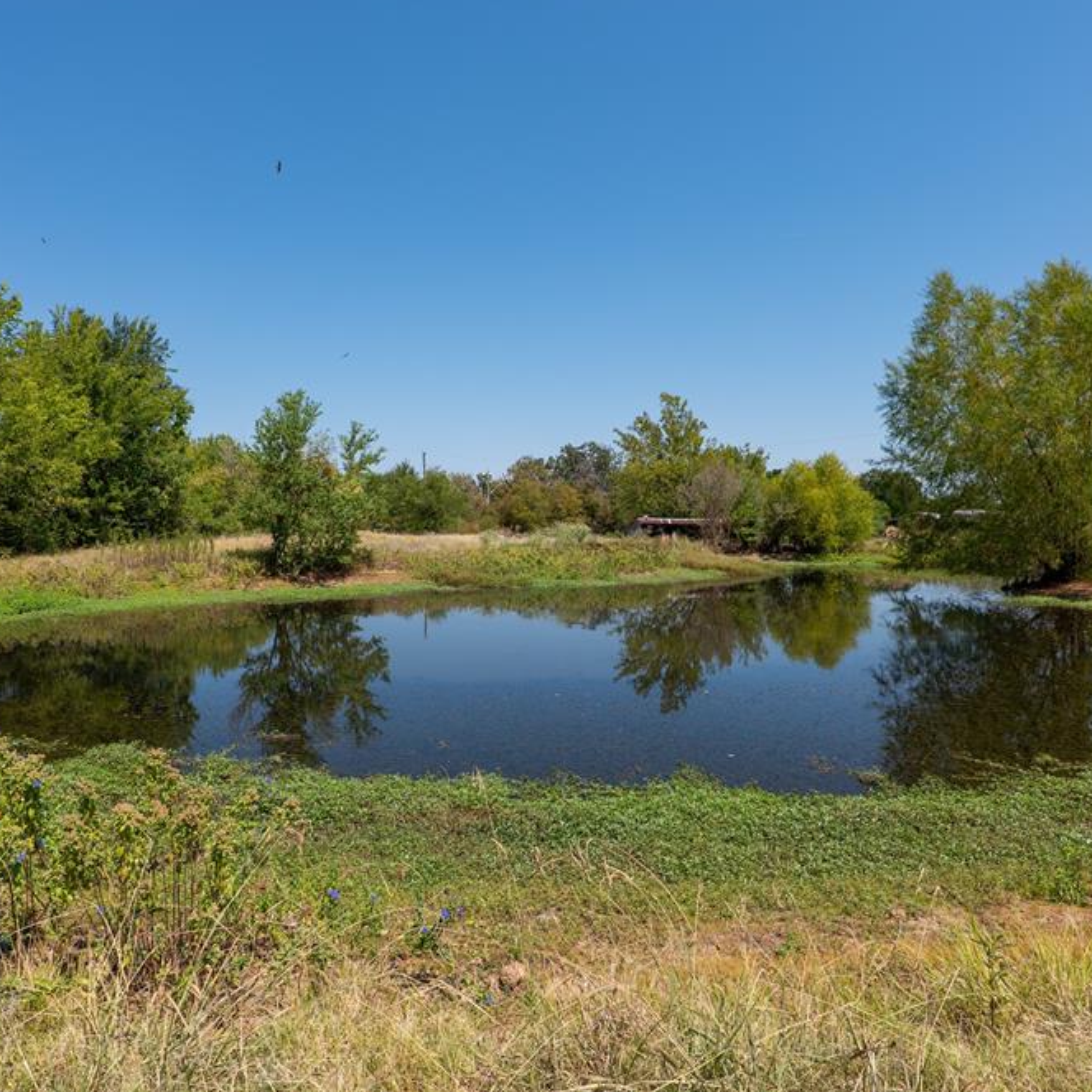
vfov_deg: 72.1
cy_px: 545
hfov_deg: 72.0
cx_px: 502
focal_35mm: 21
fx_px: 749
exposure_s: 1/320
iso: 100
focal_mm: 16
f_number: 8
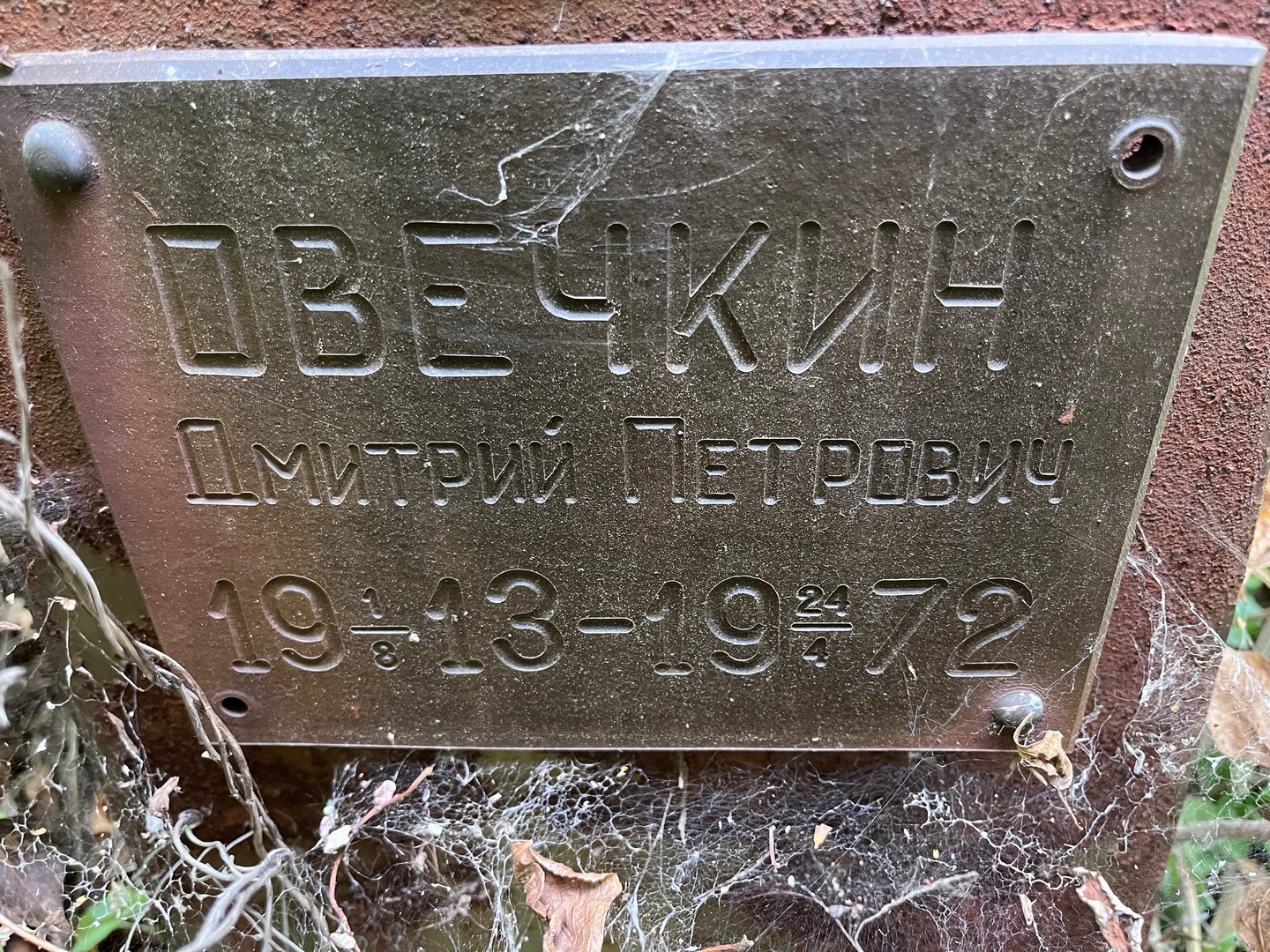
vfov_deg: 53.1
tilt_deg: -37.7
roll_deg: +0.9
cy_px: 476
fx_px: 954
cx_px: 635
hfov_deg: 67.3
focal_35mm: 26
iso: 400
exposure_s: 1/60
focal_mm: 5.1
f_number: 1.6
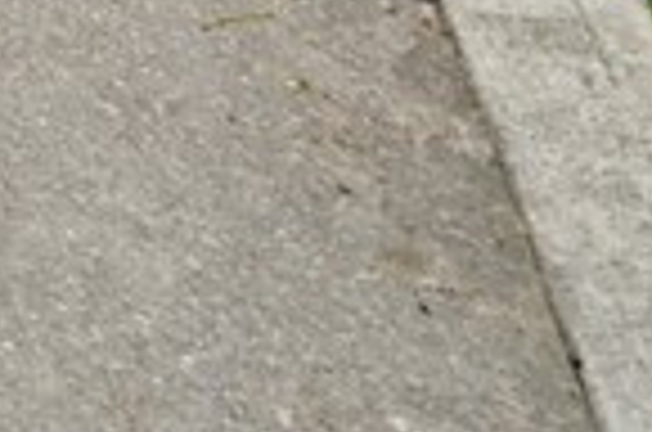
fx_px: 1897
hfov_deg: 8.9
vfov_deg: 8.5
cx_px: -1772
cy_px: -1168
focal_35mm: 105
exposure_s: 1/40
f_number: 9
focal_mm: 14
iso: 250
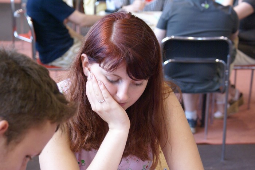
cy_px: 85
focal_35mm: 90
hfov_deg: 22.6
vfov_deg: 15.2
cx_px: 128
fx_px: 638
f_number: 5.6
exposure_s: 1/30
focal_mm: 60
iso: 800
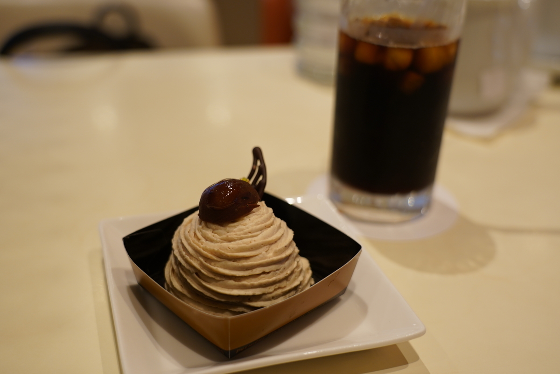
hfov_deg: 44.5
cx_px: 280
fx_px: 684
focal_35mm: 44
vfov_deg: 30.5
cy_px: 187
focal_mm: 44
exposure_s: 1/40
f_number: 4
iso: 400
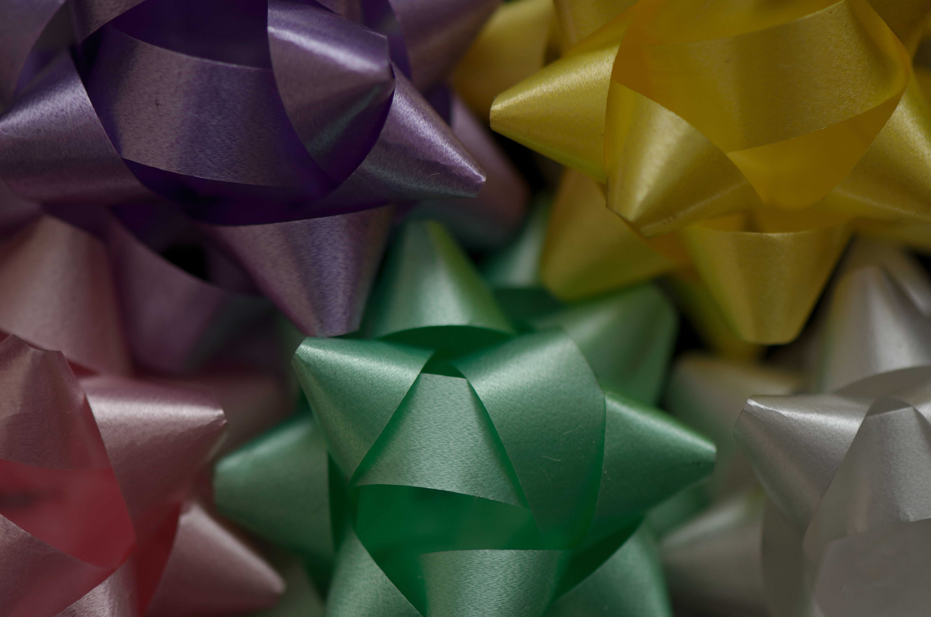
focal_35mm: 158
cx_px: 466
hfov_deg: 13.1
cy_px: 308
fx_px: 4065
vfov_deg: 8.7
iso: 100
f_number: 3.3
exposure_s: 1/20
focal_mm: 105
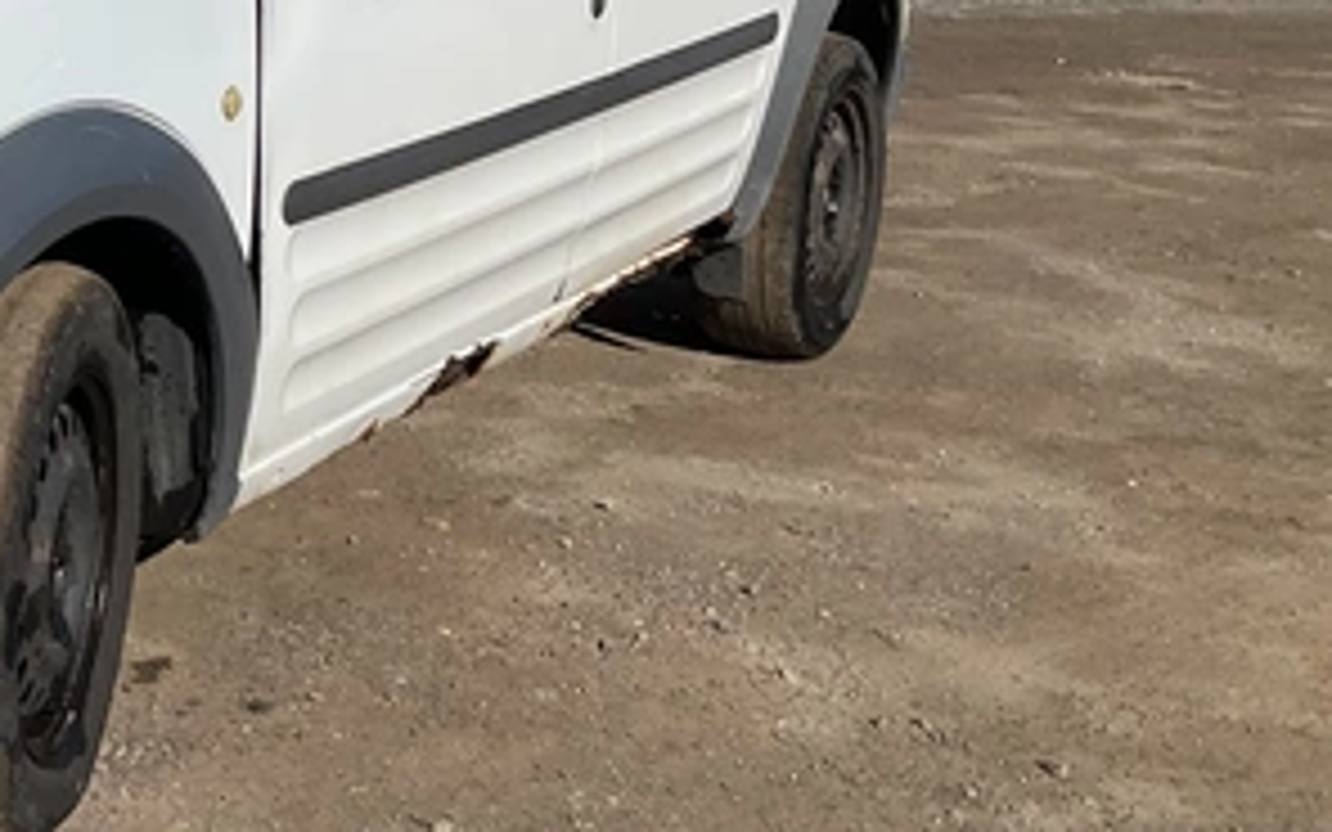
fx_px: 2832
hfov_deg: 24.4
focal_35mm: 78
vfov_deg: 16.4
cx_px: -198
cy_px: 38
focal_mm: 3
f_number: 1.8
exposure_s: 1/5263
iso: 25
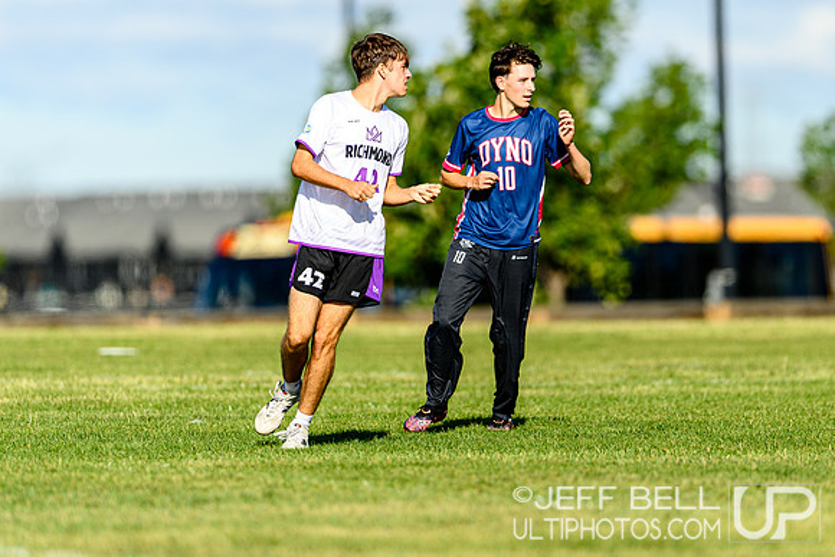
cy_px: 268
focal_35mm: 579
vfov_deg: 2.4
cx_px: 487
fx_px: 13437
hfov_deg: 3.6
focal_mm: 400
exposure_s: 1/1600
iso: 100
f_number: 3.2
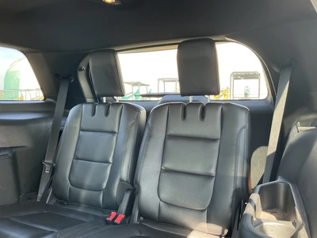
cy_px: 119
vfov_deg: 49.7
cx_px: 158
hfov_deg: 63.4
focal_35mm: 28
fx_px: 256
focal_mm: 3
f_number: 1.8
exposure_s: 1/60
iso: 80
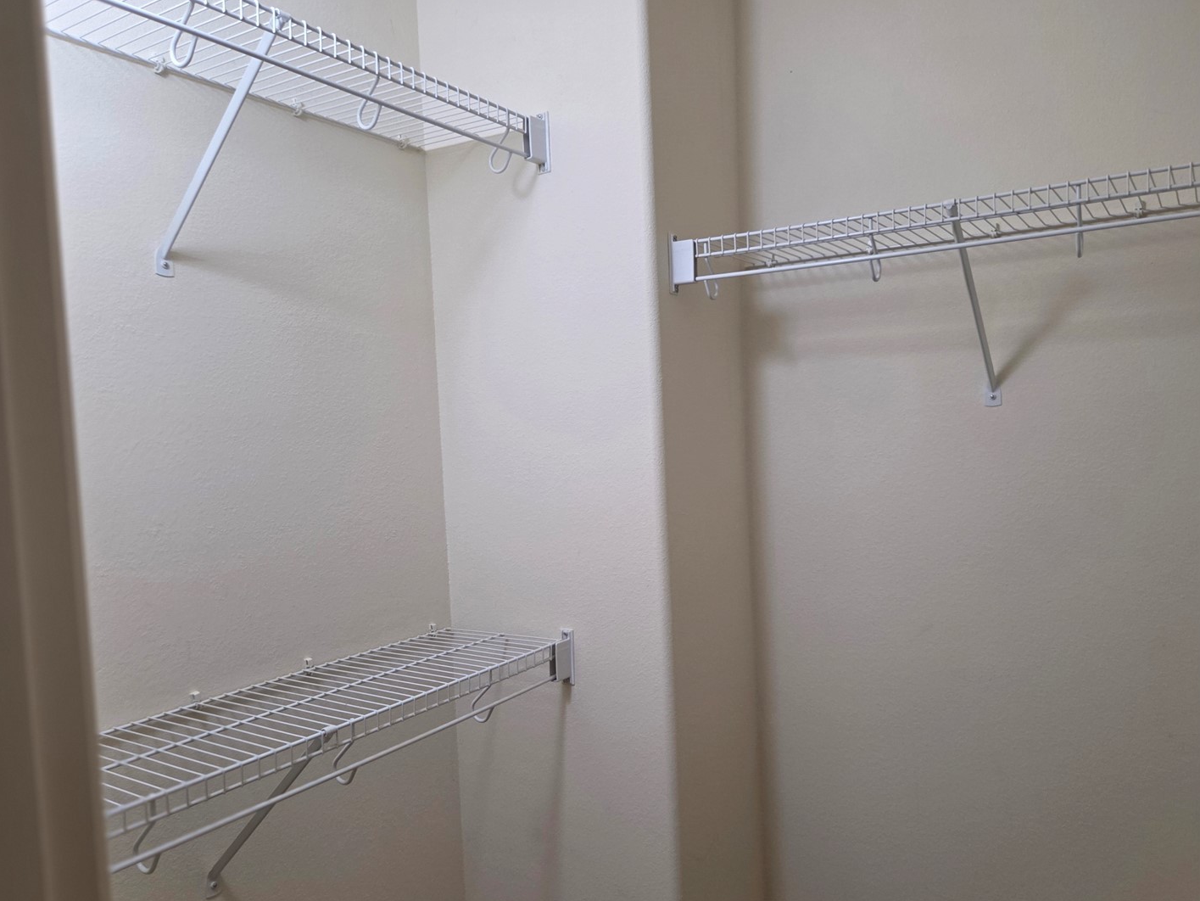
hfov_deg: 67.3
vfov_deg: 53.0
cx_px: 622
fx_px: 902
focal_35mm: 26
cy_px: 495
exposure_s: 1/120
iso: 250
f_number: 1.8
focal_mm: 5.4
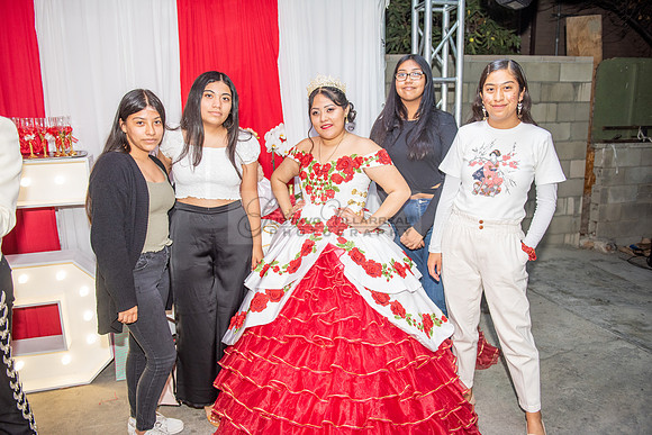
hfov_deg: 67.4
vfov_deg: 48.0
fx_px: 489
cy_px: 218
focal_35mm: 27
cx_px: 326
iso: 800
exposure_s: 1/160
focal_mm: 27
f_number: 3.2
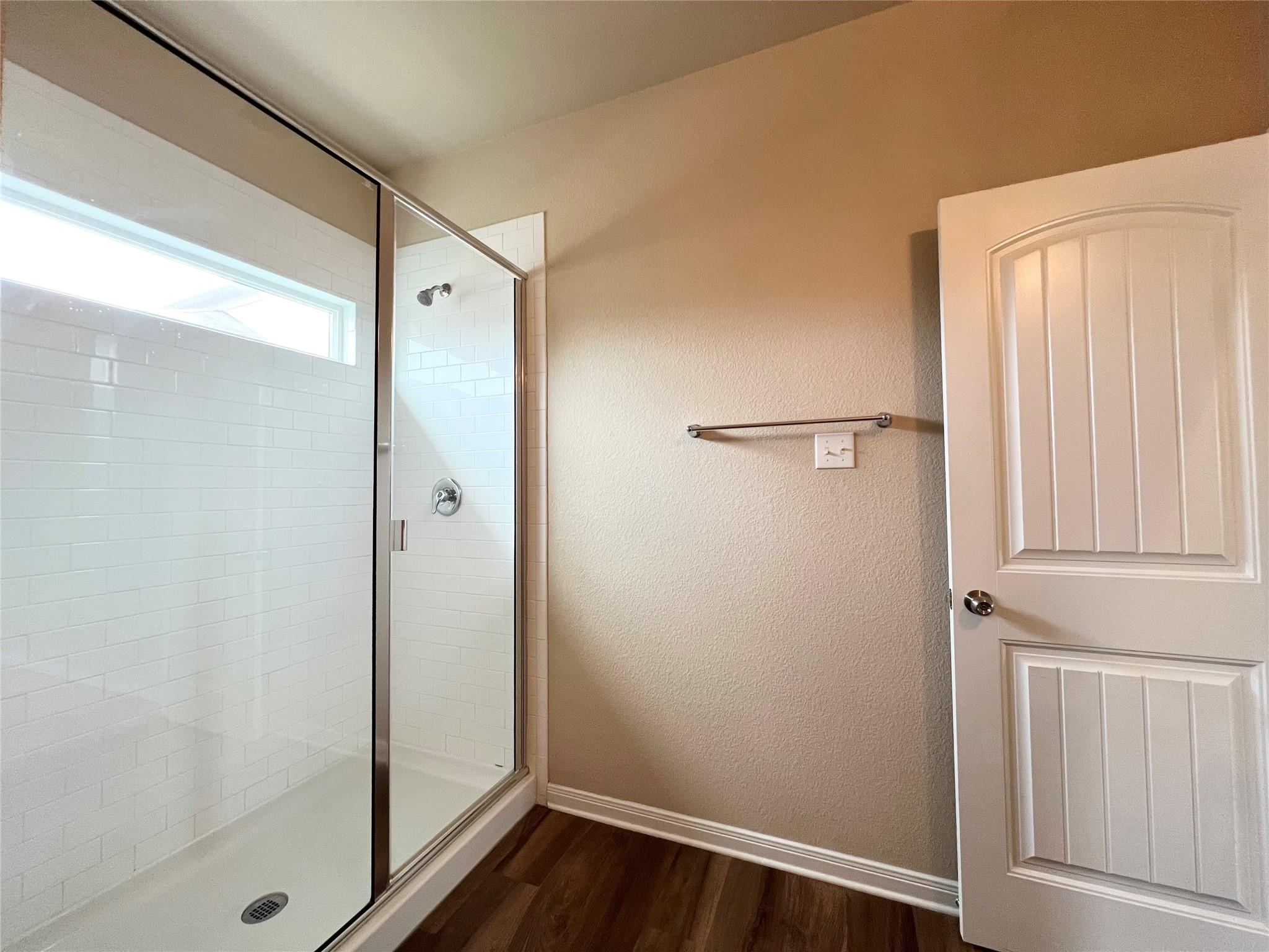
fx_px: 477
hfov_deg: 106.2
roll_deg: +0.2
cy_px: 476
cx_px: 634
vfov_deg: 89.9
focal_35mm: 13
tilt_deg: +1.3
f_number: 1.8
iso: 200
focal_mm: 1.57
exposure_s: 1/120
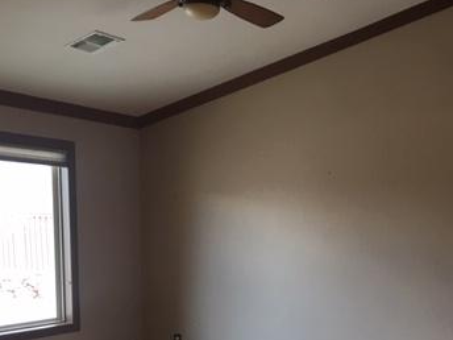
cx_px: 284
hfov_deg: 35.3
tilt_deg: -6.0
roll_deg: -0.8
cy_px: 307
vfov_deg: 26.1
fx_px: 707
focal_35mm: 54
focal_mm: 4.15
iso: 32
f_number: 2.2
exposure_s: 1/30
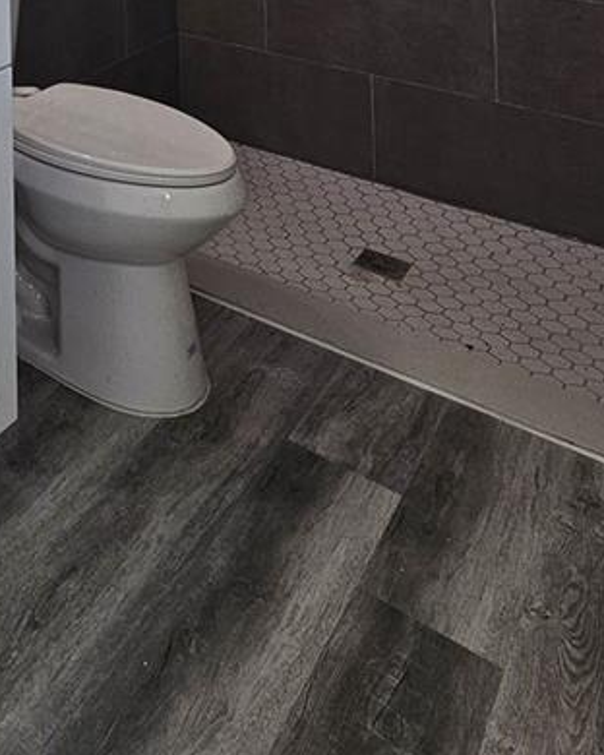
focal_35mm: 39
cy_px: -314
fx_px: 871
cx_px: -147
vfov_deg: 31.0
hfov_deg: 31.2
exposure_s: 1/120
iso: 64
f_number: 2.2
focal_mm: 2.2
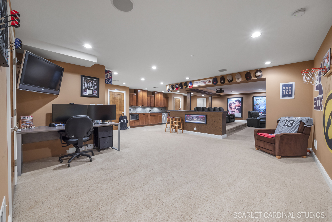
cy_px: 111
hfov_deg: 104.2
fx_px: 129
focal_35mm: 14
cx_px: 166
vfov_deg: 81.3
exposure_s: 1/1.67
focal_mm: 14
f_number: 11
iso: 640
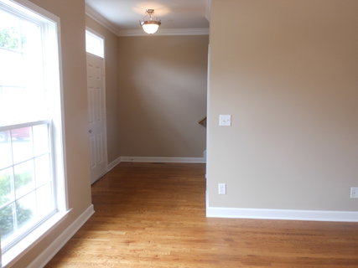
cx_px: 179
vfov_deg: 49.7
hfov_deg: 63.5
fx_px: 289
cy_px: 134
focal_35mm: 28
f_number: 3.7
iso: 160
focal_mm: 5
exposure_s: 1/30
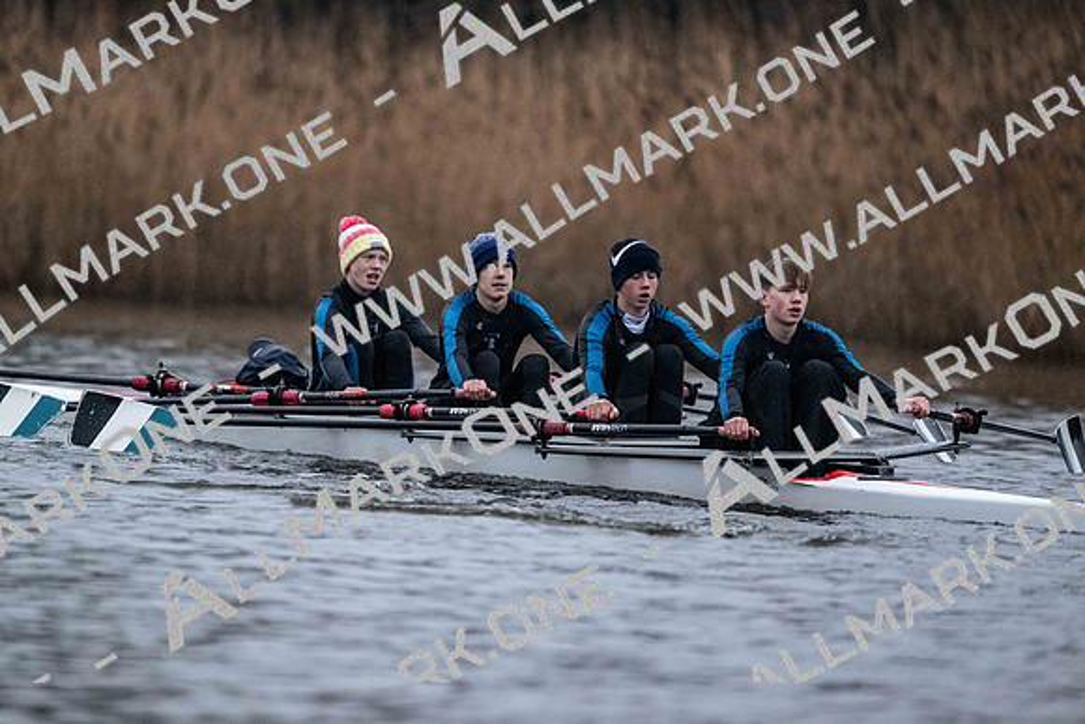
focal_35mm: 400
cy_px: 362
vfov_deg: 3.4
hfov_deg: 5.2
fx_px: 12058
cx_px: 542
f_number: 4.5
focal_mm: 400
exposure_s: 1/1600
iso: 8000
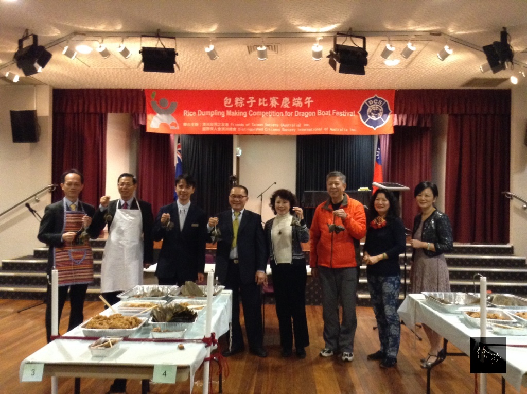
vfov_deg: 42.8
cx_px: 264
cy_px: 197
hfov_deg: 55.4
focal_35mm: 33
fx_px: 502
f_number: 2.4
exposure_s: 1/15
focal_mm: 3.3
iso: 320
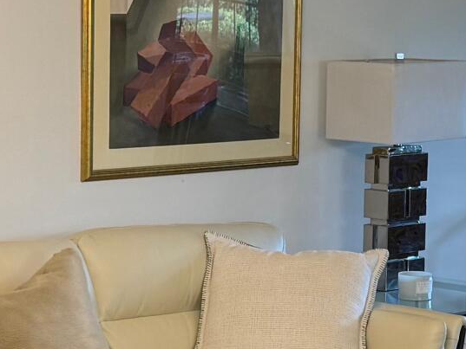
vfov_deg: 11.1
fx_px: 1804
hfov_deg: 14.7
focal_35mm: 134
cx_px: 287
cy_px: 236
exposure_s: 1/120
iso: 160
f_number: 1.78
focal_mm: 6.76
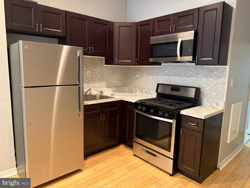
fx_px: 173
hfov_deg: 71.6
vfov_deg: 56.8
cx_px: 125
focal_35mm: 24
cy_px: 94
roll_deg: -2.4
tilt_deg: -7.2
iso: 640
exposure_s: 1/40
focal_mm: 6.76
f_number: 1.78
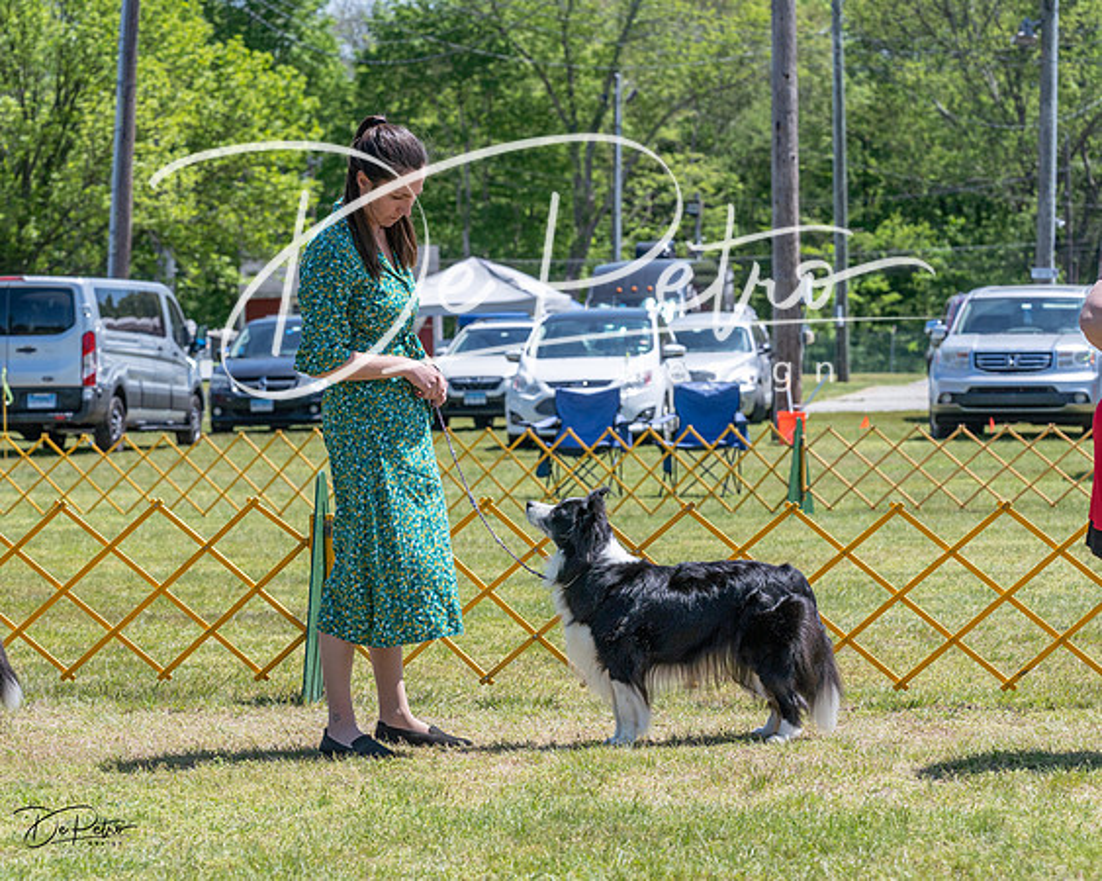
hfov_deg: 15.4
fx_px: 4076
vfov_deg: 12.3
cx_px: 551
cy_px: 440
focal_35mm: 125
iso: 320
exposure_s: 1/1600
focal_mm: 111
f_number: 7.1
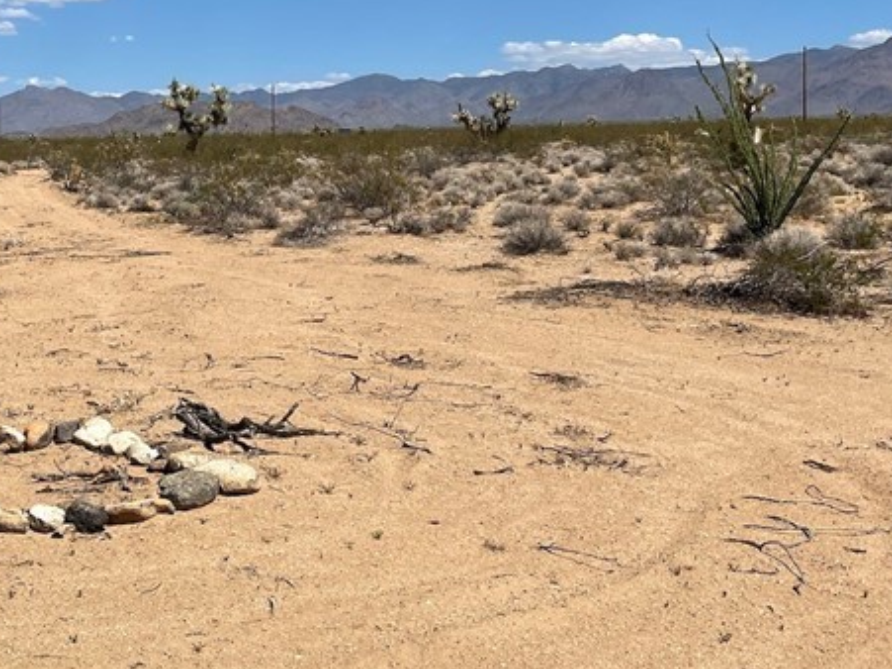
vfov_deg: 24.6
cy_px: 208
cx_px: 192
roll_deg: +1.0
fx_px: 1520
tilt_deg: -0.4
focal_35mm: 59
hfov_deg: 31.9
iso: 32
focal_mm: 4.2
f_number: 1.6
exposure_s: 1/6494
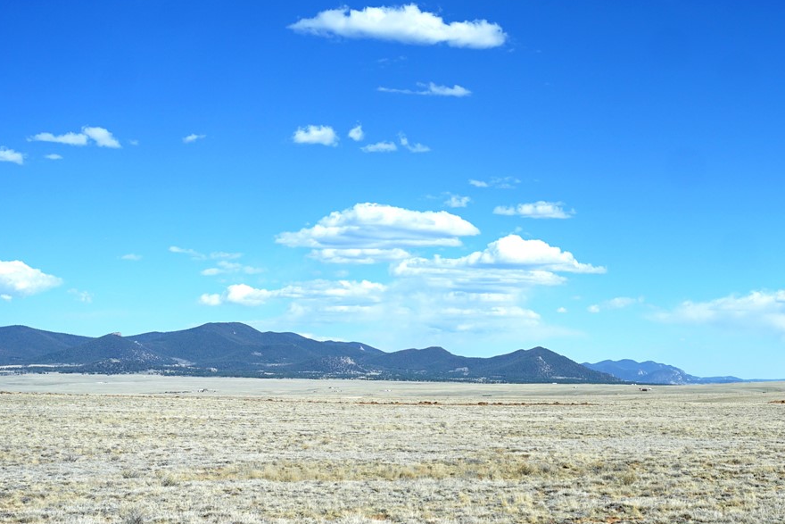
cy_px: 354
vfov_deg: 24.9
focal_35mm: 54
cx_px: 607
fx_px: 1178
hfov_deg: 35.9
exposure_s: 1/2500
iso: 125
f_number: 3.2
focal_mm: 28
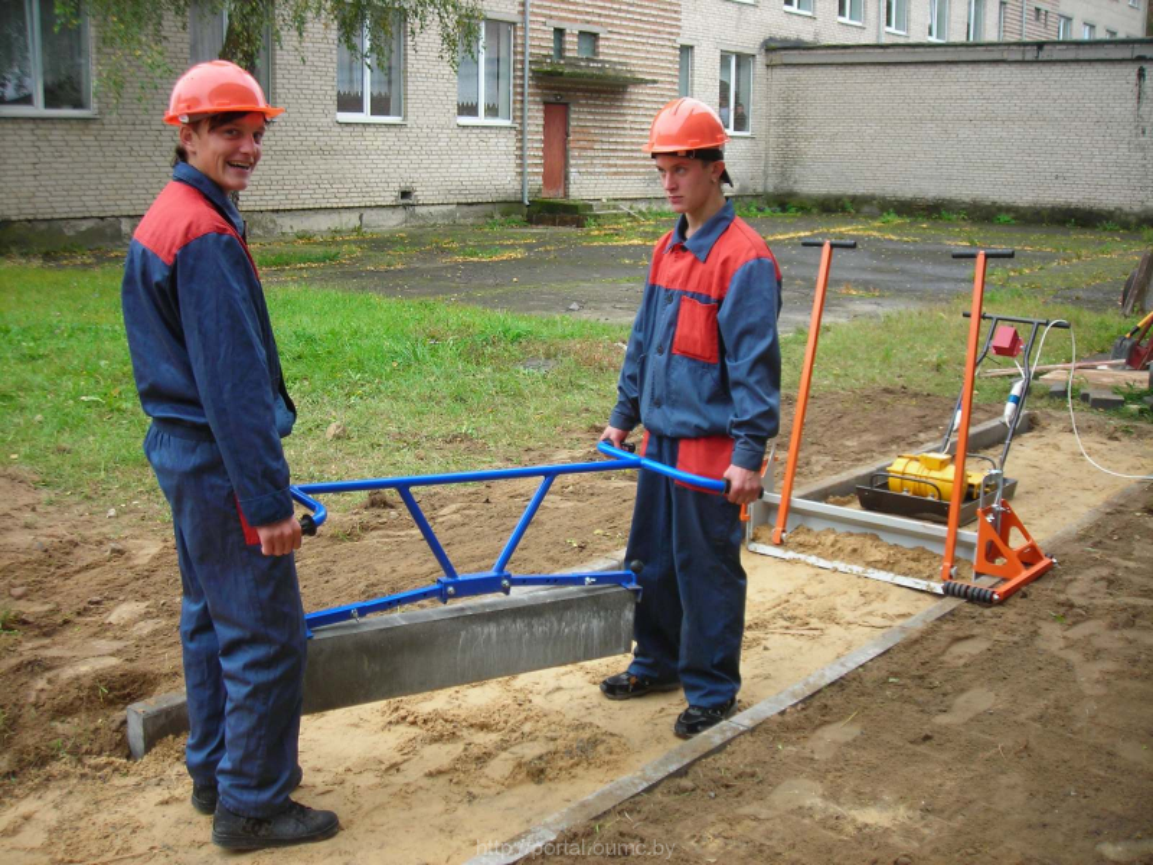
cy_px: 432
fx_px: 1266
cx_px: 576
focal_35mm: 38
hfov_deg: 49.0
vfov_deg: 37.7
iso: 50
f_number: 3.2
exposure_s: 1/73.1
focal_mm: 6.3
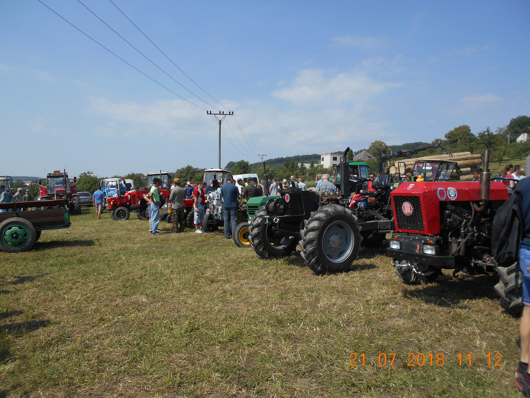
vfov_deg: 53.1
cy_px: 199
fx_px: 398
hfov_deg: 67.3
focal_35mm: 26
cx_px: 265
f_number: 3.2
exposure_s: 1/1250
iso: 80
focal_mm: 4.6
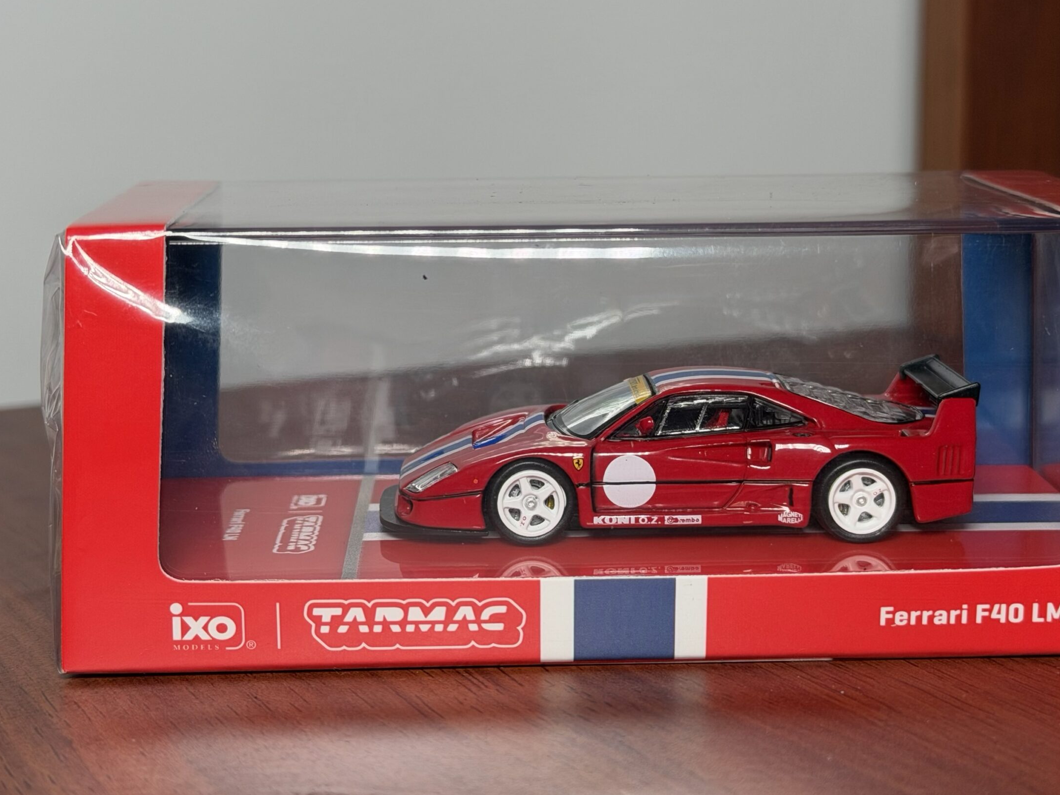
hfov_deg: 33.7
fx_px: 1745
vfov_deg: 25.7
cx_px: 619
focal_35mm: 57
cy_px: 389
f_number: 1.78
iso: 80
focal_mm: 6.76
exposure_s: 1/121
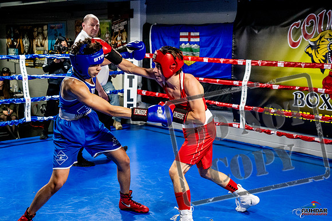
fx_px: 480
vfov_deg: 26.0
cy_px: 110
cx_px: 166
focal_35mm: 52
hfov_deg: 38.2
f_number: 2.8
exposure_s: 1/800
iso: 5000
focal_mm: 35
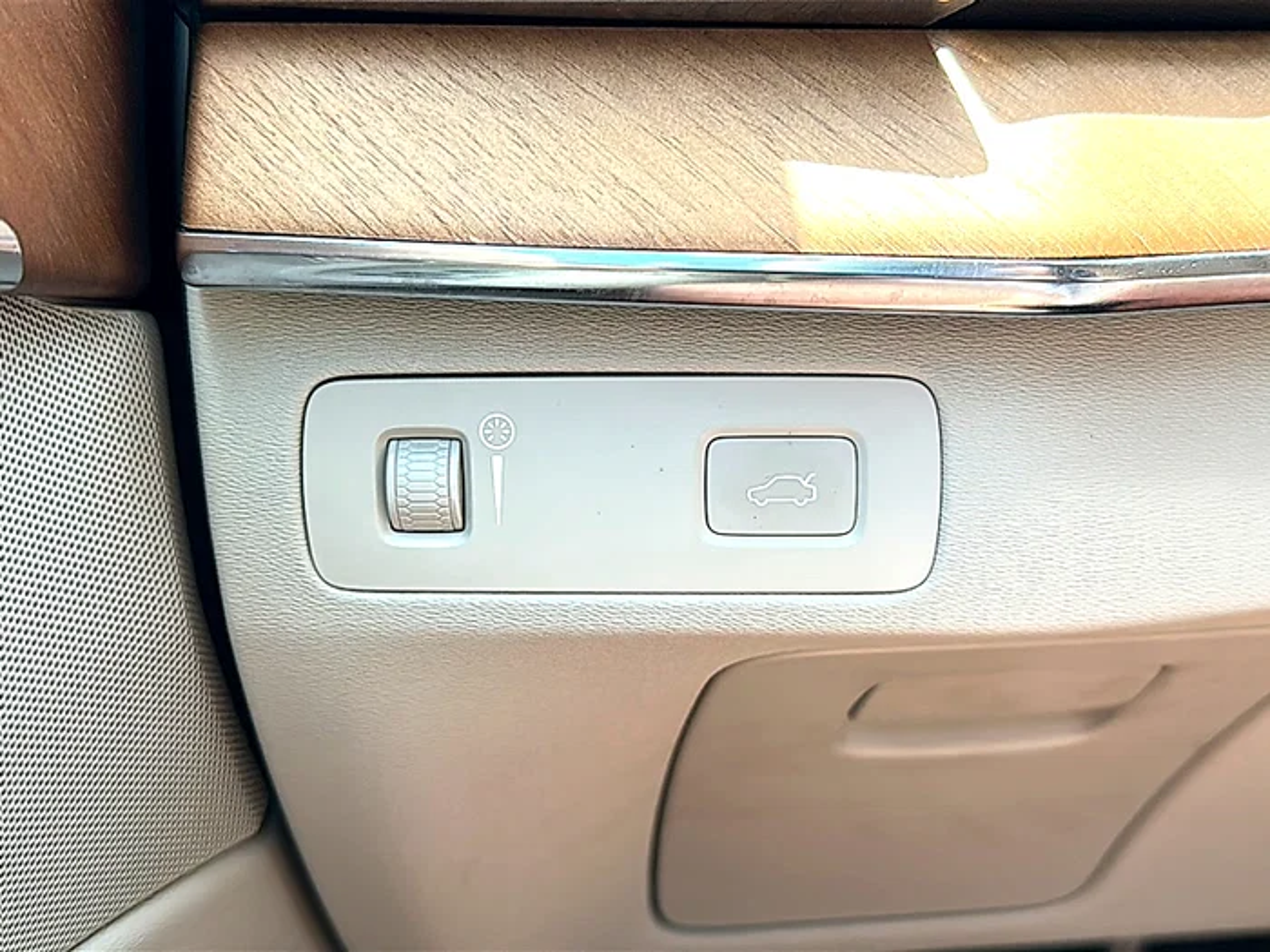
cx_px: 635
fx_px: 1174
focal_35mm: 32
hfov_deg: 56.8
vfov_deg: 44.2
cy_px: 476
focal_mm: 6.86
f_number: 1.78
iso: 125
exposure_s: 1/467
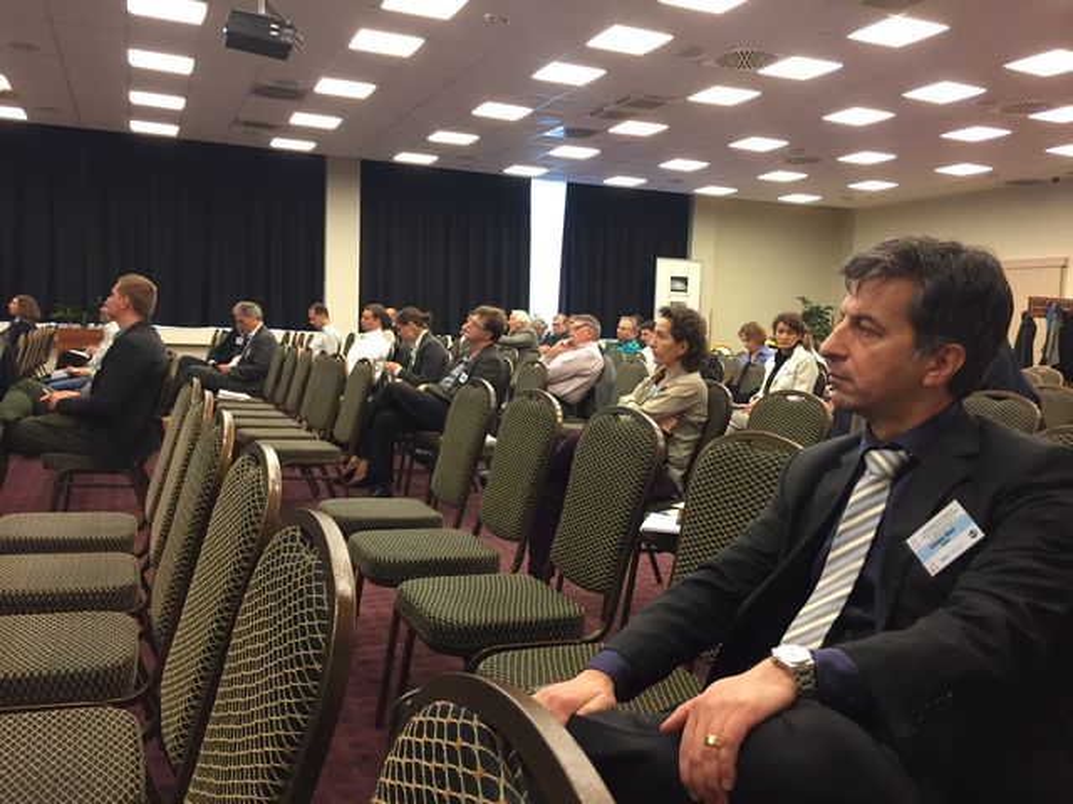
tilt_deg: -5.2
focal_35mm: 29
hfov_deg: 61.7
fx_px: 899
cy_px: 402
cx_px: 536
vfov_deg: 48.2
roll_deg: -3.5
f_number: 2.2
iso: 125
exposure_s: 1/33
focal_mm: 4.15
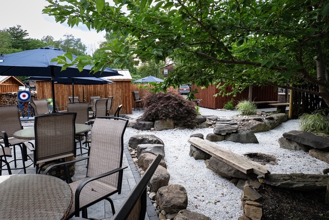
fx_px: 183
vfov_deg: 61.9
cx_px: 164
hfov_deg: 84.0
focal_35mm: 20
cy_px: 110
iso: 5000
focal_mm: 20
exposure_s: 1/800
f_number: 8
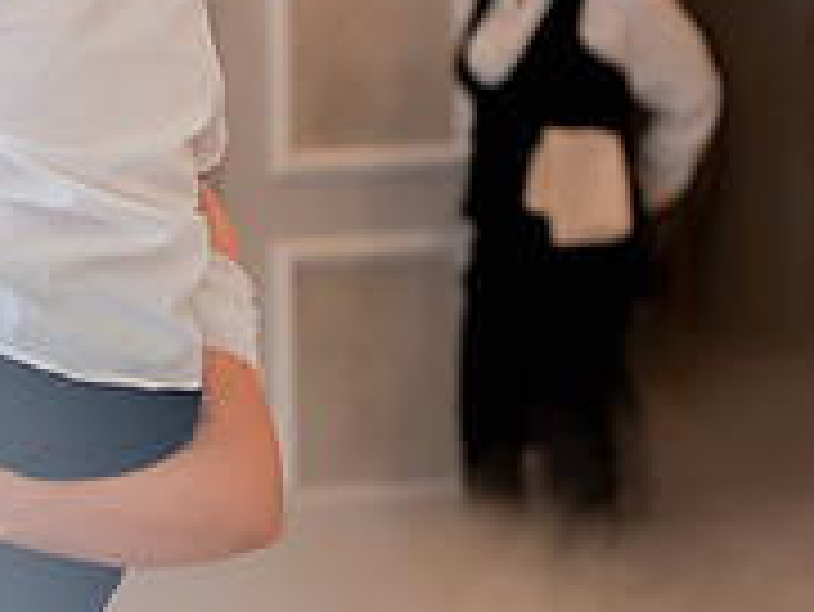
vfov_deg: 6.7
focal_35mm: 222
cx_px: -76
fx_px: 5224
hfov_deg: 8.8
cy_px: 179
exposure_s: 1/320
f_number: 2.8
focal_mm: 64
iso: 2500
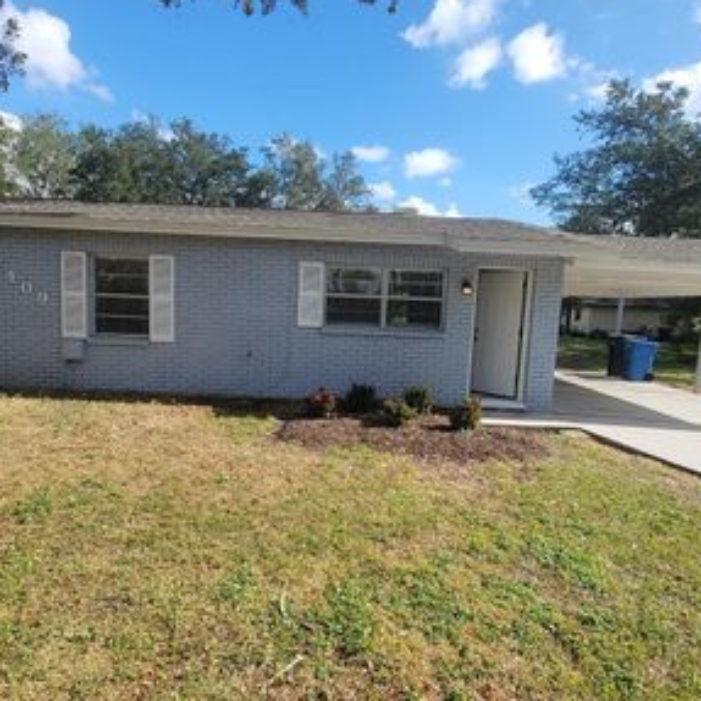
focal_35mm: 20
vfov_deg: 74.8
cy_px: 355
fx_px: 458
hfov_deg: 74.8
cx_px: 330
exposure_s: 1/1173
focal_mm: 2.2
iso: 50
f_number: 2.2
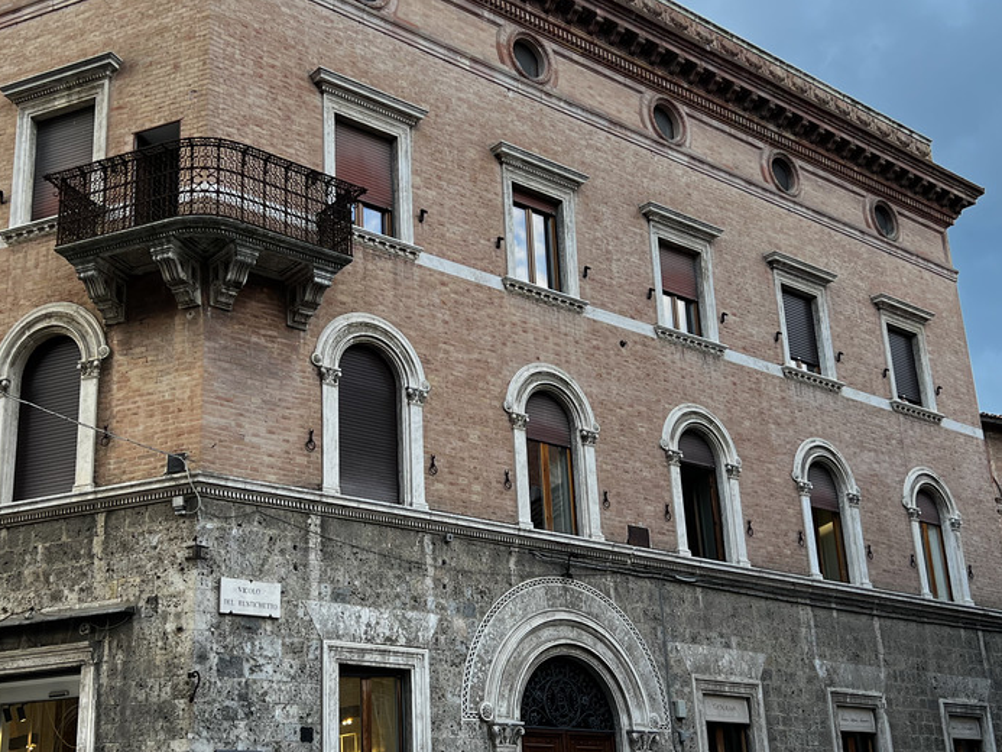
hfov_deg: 41.9
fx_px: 1303
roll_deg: +1.9
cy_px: 405
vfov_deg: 32.2
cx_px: 418
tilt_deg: +19.3
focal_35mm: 45
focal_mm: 5.7
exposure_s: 1/296
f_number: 1.5
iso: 50
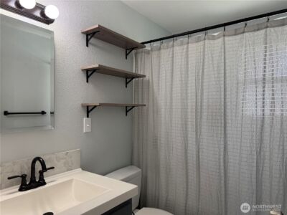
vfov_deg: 56.8
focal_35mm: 24
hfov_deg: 71.6
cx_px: 144
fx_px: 199
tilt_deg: -0.5
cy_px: 108
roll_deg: +0.1
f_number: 1.78
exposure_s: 1/120
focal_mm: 6.76
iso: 160
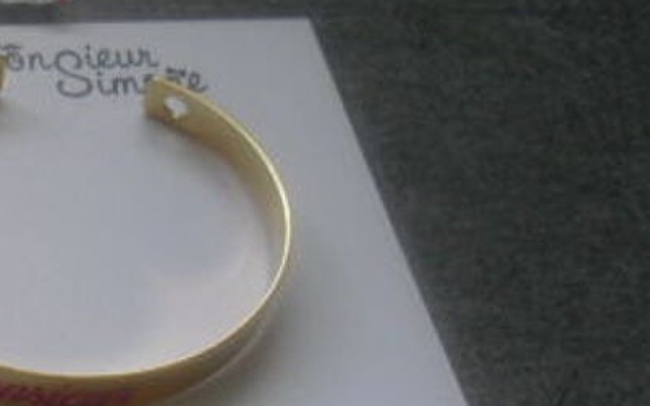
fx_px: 1682
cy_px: 448
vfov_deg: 13.5
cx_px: -102
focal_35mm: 95
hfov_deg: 20.6
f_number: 3.1
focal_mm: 6.3
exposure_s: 1/80
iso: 200
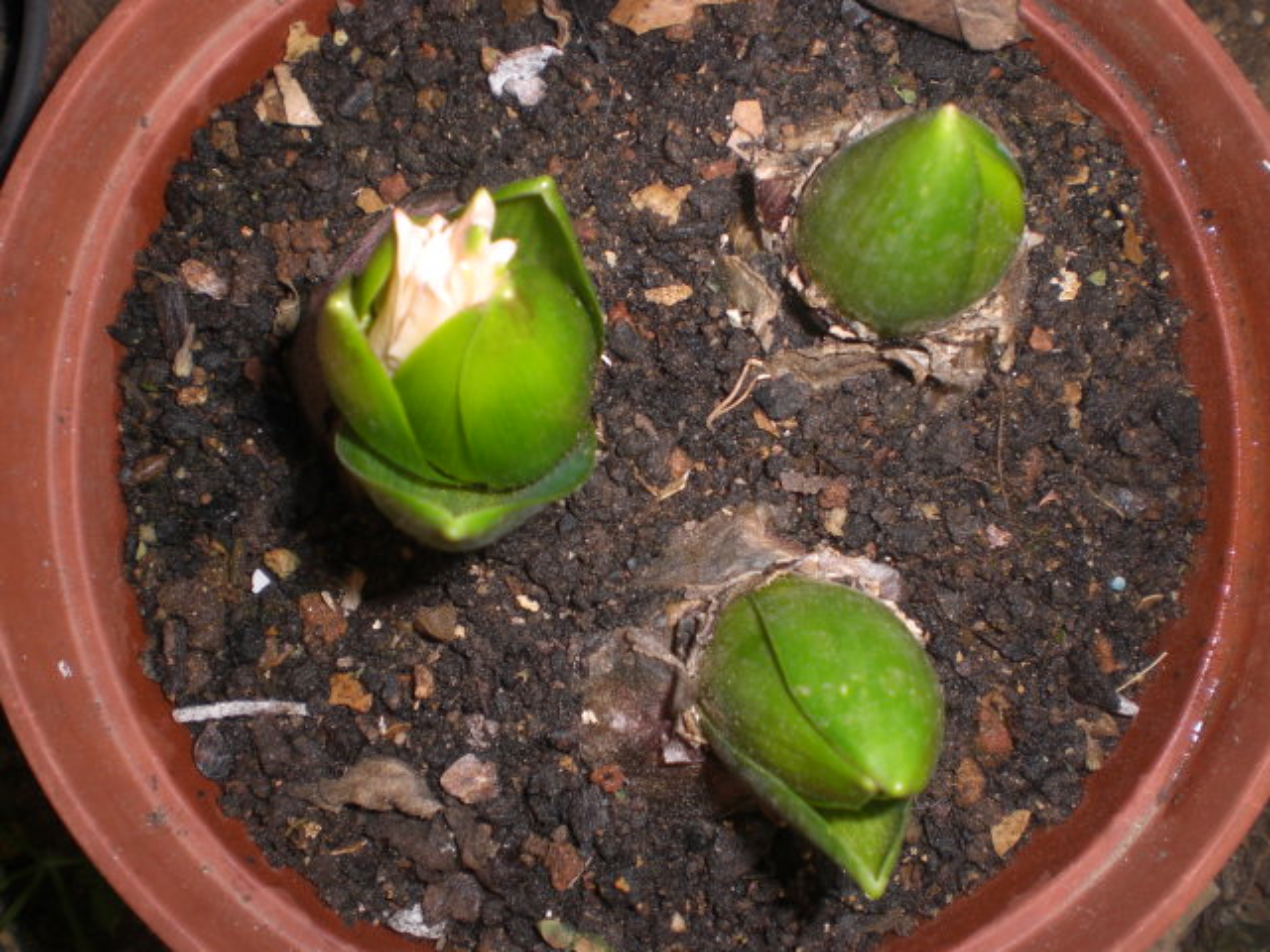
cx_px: 635
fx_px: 1394
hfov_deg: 49.0
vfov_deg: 37.7
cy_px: 476
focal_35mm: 38
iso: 50
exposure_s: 1/60
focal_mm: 6.3
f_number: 3.1
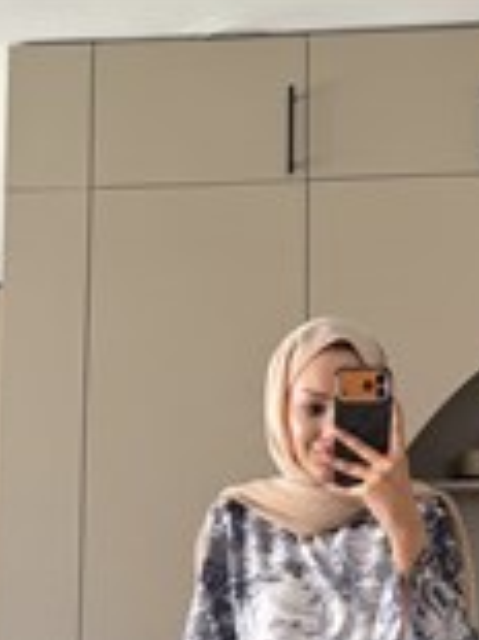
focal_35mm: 64
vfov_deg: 26.0
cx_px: 322
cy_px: 828
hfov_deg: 22.8
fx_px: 1182
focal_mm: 6.76
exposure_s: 1/121
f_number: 1.78
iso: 100
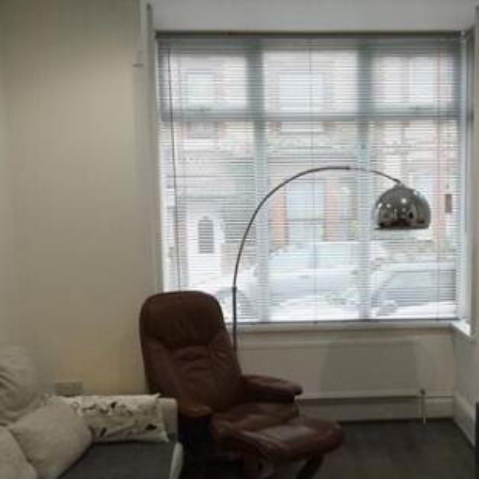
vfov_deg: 35.1
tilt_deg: -6.1
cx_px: 323
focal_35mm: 48
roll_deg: +0.7
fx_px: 751
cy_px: 310
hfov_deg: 35.0
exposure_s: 1/33
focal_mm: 4.15
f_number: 2.2
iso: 80
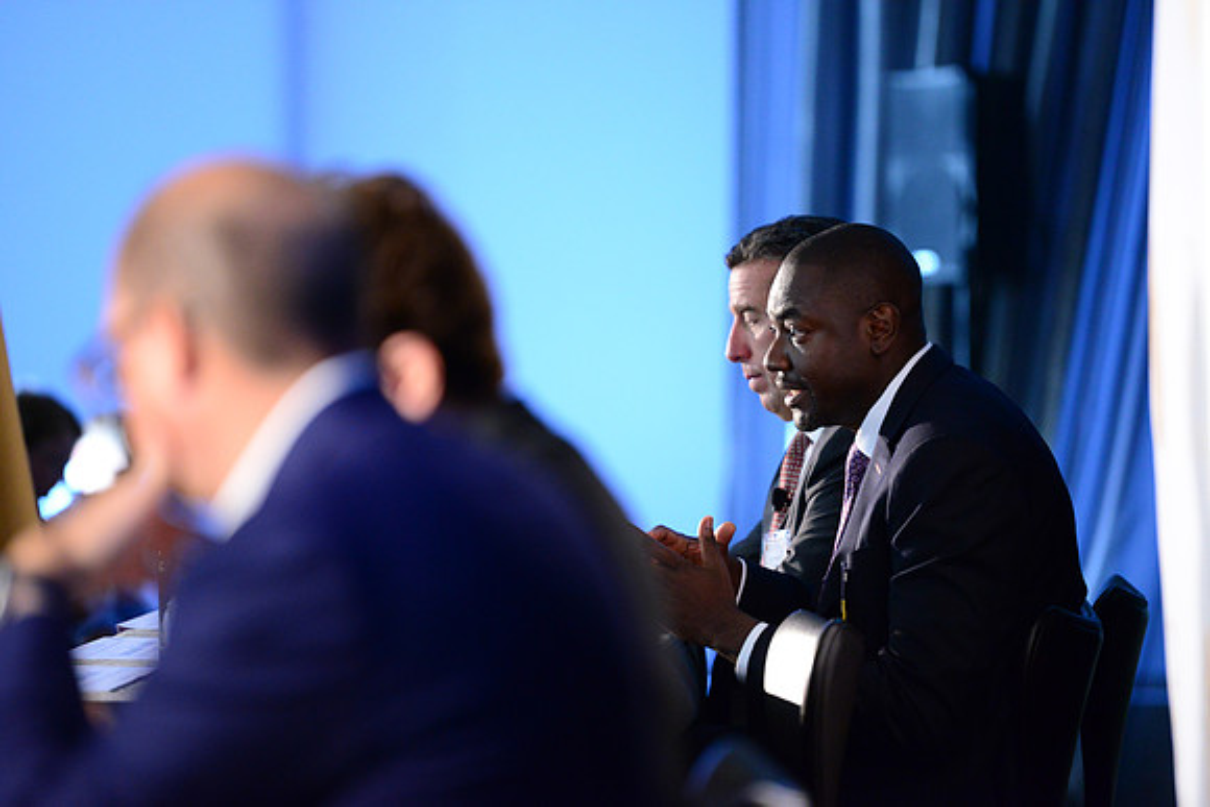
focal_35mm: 200
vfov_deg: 6.9
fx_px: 6723
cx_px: 605
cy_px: 404
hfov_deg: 10.3
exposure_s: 1/160
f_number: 2.8
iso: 4000
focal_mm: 200
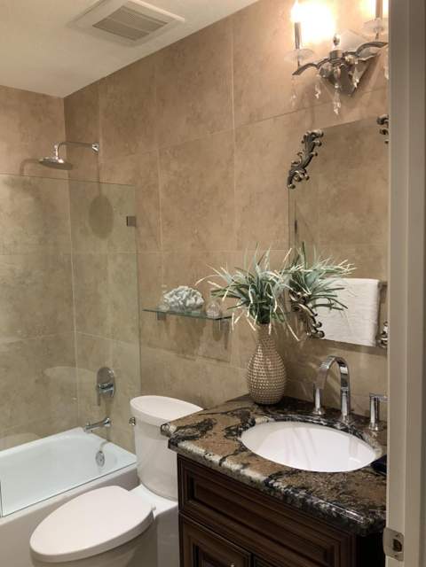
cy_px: 284
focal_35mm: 29
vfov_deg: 61.7
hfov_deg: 48.2
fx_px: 476
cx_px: 213
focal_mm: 3
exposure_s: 1/60
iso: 80
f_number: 1.8
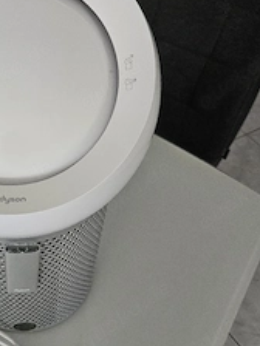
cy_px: 212
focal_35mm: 41
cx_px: 40
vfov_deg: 45.5
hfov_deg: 33.8
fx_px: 411
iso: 640
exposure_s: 1/50.3
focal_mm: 5.4
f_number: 1.8
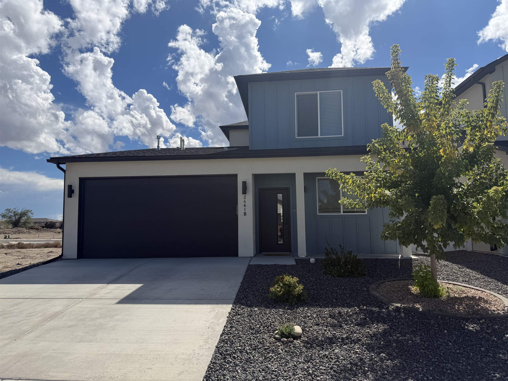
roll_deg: +0.7
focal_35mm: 24
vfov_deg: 56.8
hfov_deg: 71.6
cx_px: 254
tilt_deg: +6.0
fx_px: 352
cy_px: 190
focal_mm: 6.76
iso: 80
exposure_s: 1/8130
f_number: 1.78
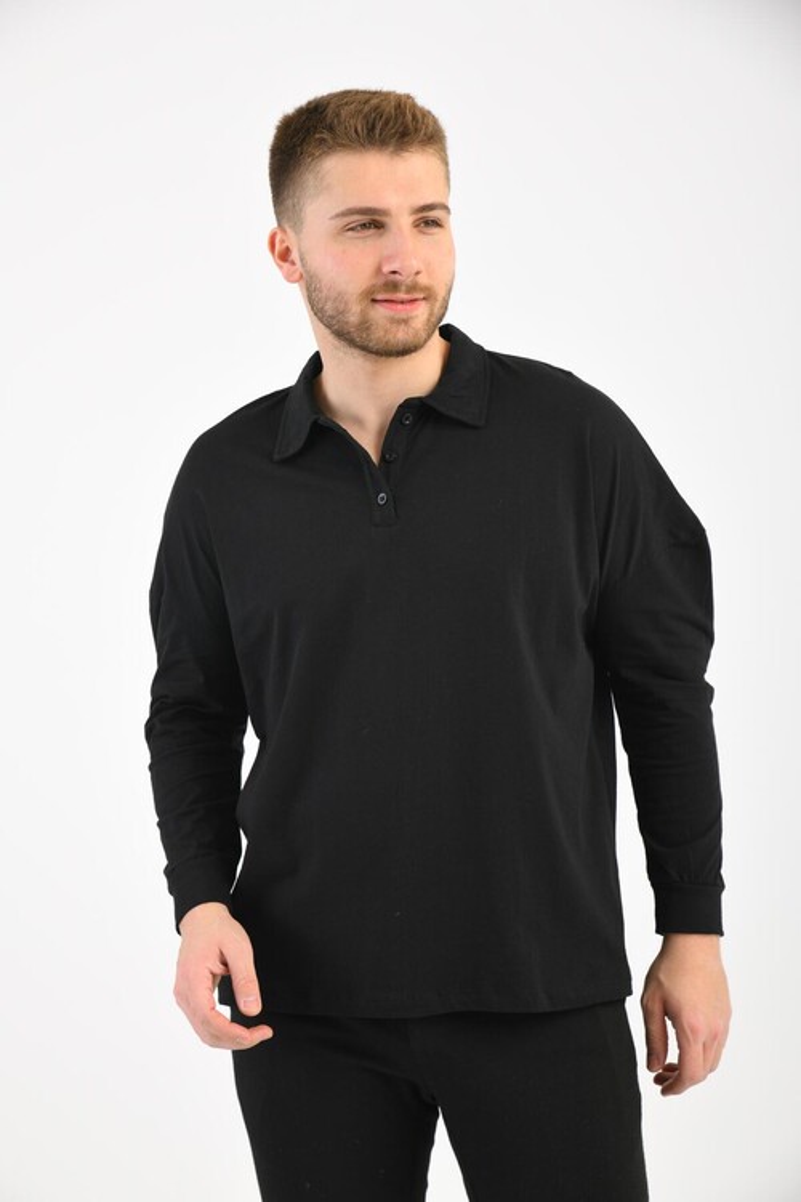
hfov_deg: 20.0
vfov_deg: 29.7
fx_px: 2269
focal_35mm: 68
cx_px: 400
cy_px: 601
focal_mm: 68
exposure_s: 1/160
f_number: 7.1
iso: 100
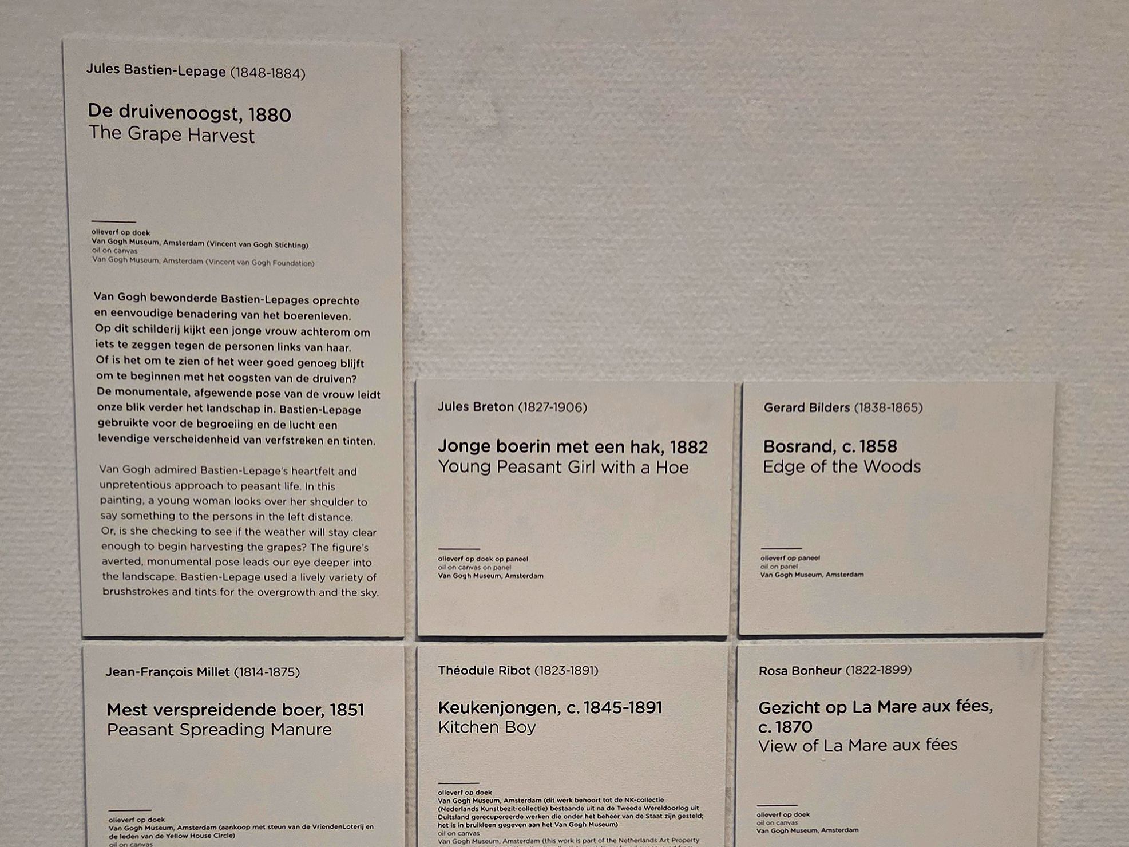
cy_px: 424
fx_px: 750
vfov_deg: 58.9
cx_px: 564
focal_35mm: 23
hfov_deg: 73.9
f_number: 1.8
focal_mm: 5.4
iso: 1250
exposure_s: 1/120
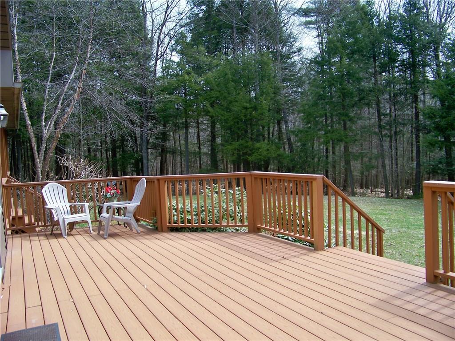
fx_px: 434
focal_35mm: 33
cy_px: 170
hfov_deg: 55.4
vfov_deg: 42.9
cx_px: 228
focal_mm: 5.85
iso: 80
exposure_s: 1/800
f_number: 2.8
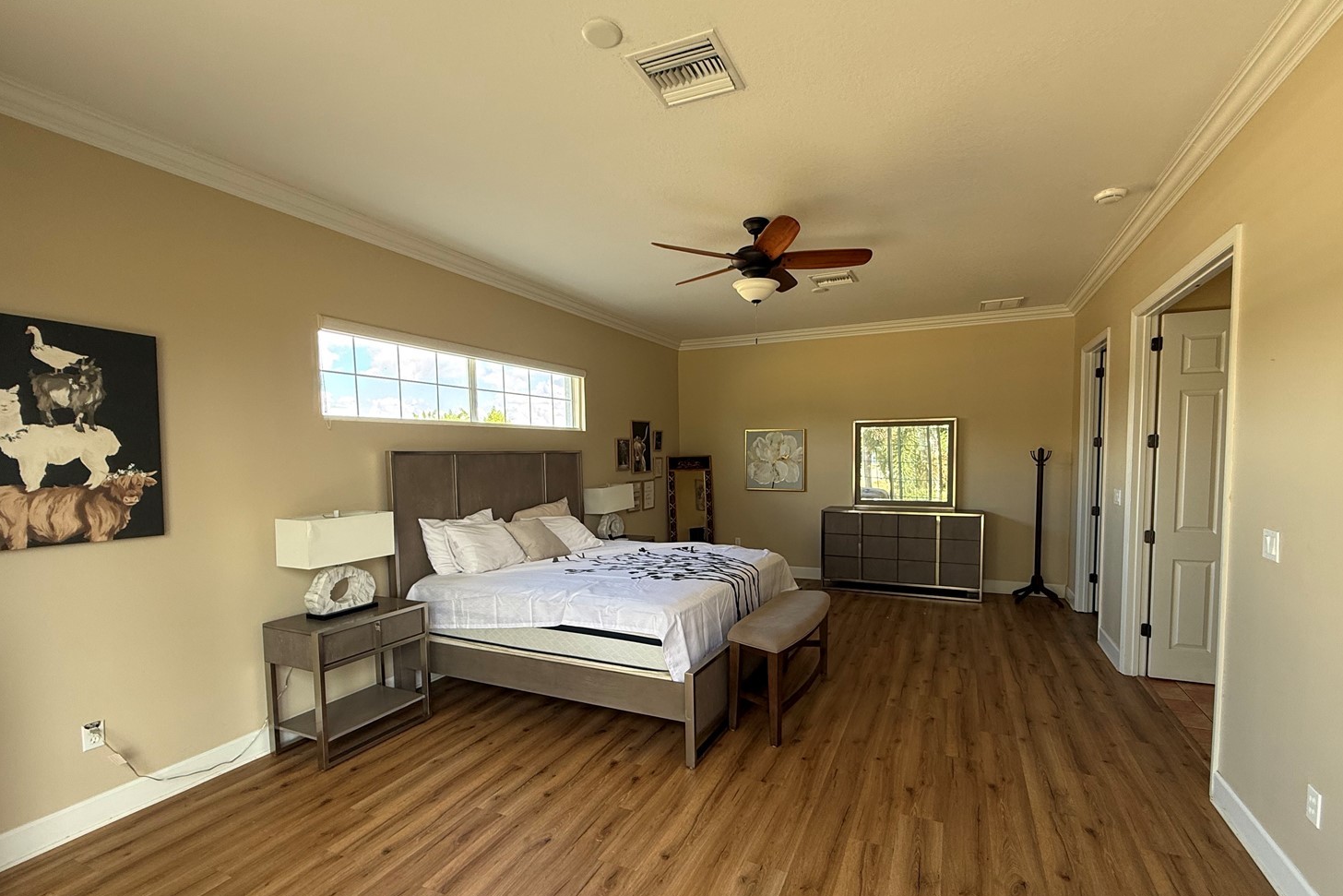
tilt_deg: -3.3
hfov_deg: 96.6
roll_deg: +0.4
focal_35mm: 16
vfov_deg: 73.6
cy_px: 488
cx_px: 707
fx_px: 597
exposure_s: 1/99
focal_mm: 2.22
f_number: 2.2
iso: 125
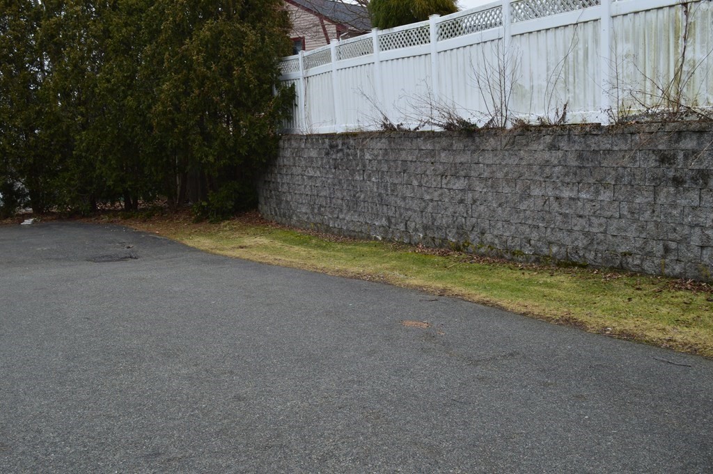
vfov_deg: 36.8
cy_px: 237
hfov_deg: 53.2
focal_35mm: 36
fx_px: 712
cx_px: 356
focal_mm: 24
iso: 400
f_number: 9
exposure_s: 1/160
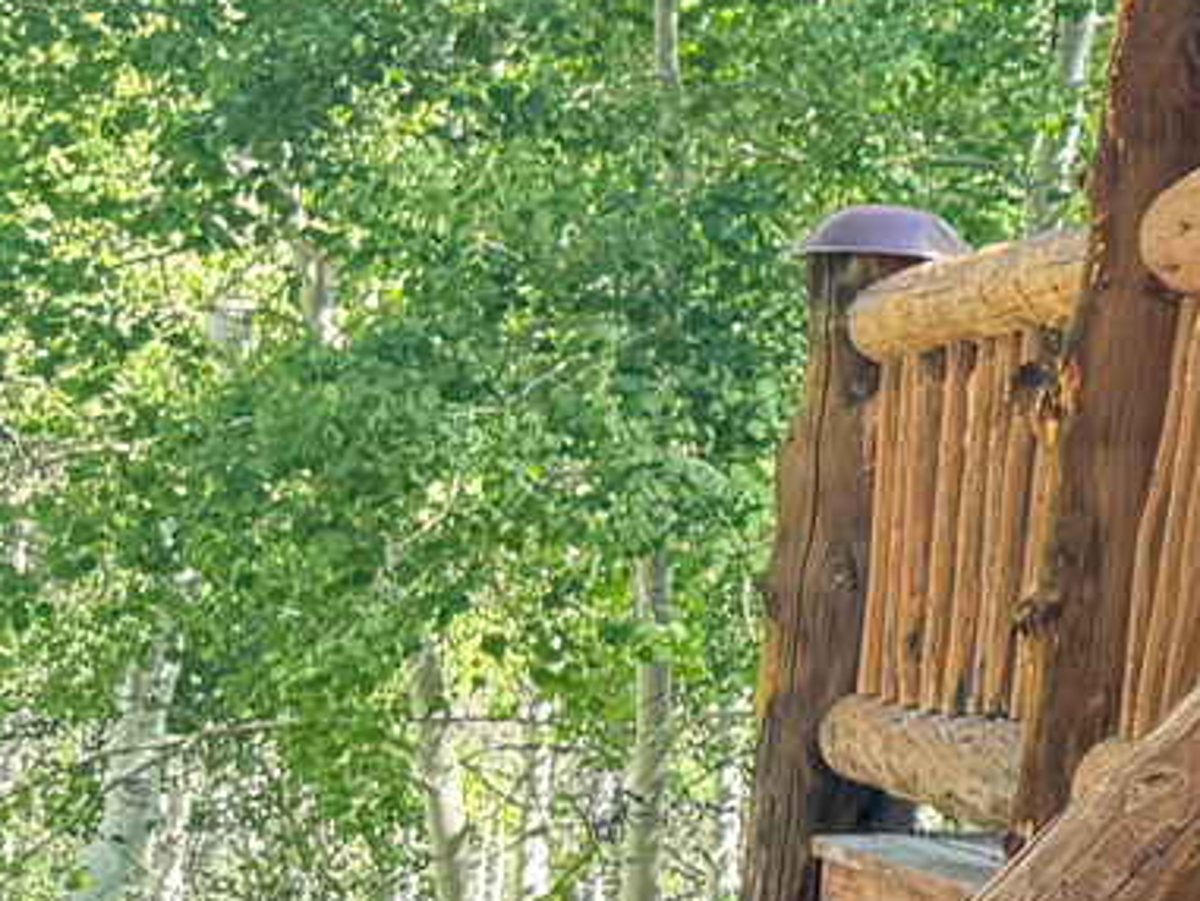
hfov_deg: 11.7
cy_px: -13
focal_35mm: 129
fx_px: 4473
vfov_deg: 11.4
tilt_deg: +9.9
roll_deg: -4.5
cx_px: 3124
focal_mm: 6.76
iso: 64
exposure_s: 1/121
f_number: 1.78
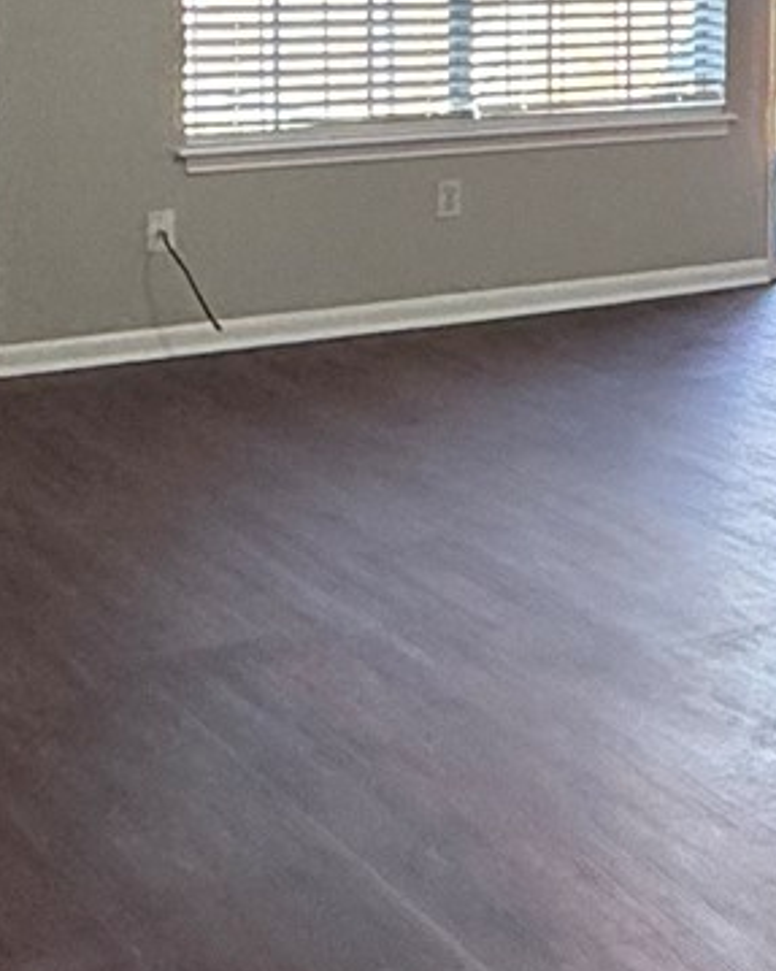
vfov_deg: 23.5
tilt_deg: -3.3
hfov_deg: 16.0
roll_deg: -1.5
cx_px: 1482
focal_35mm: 78
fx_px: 2240
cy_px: 11
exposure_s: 1/60
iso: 250
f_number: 2.2
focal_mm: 2.22
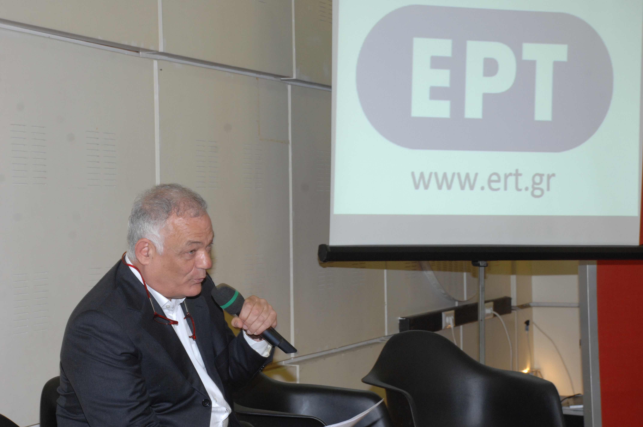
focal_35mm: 87
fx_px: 1552
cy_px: 214
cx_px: 322
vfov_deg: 15.7
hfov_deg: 23.4
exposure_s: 1/30
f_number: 6.3
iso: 500
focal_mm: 58
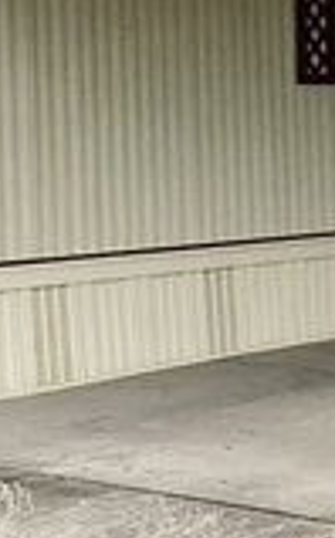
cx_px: 489
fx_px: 2021
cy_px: 105
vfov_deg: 15.1
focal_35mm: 138
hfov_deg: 9.2
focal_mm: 3.3
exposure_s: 1/1018
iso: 25
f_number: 2.4
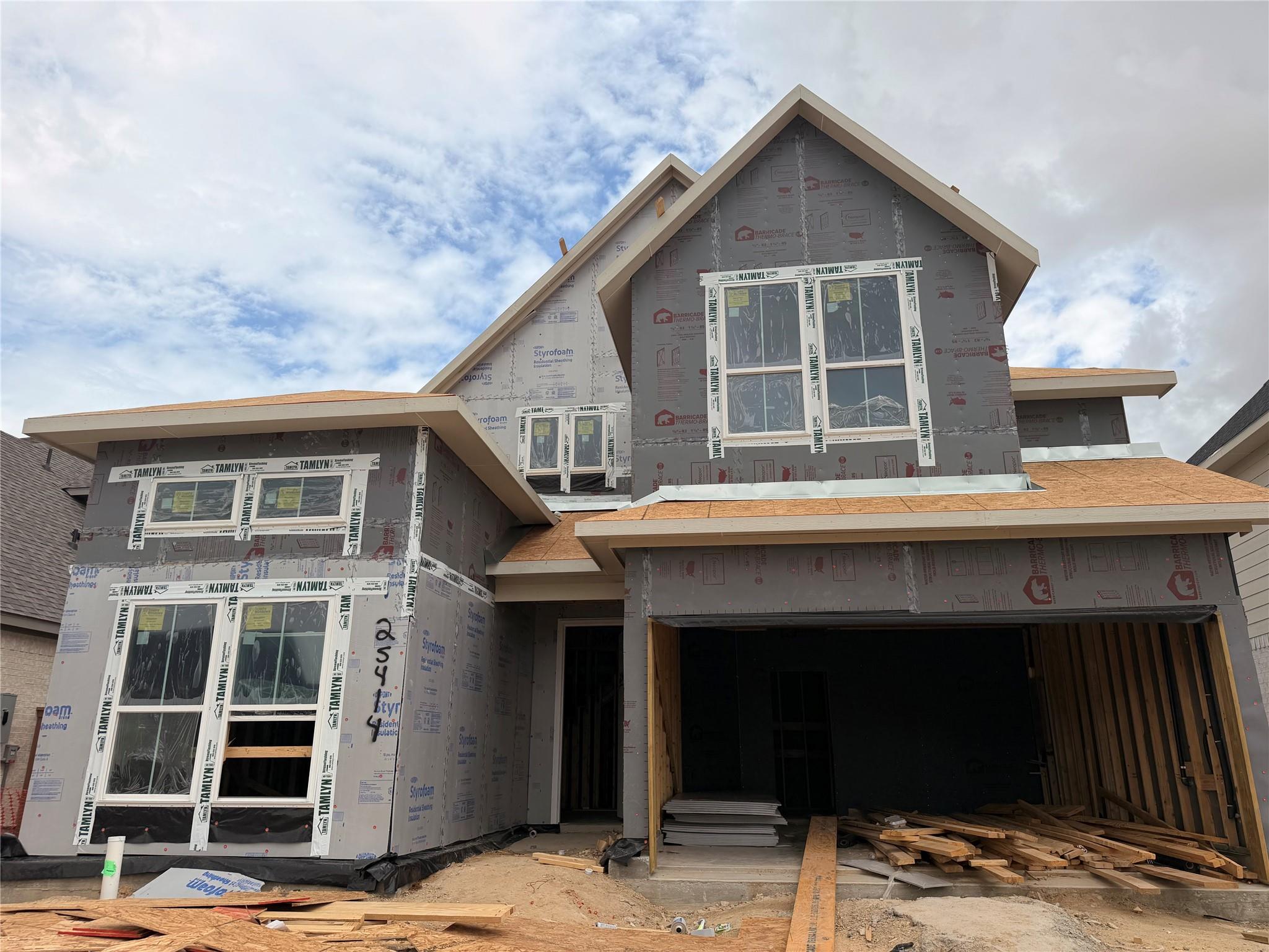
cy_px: 476
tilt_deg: +17.1
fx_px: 880
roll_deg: -0.1
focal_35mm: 24
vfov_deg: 56.8
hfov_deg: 71.6
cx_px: 634
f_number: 1.78
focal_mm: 6.76
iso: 80
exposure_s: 1/5319
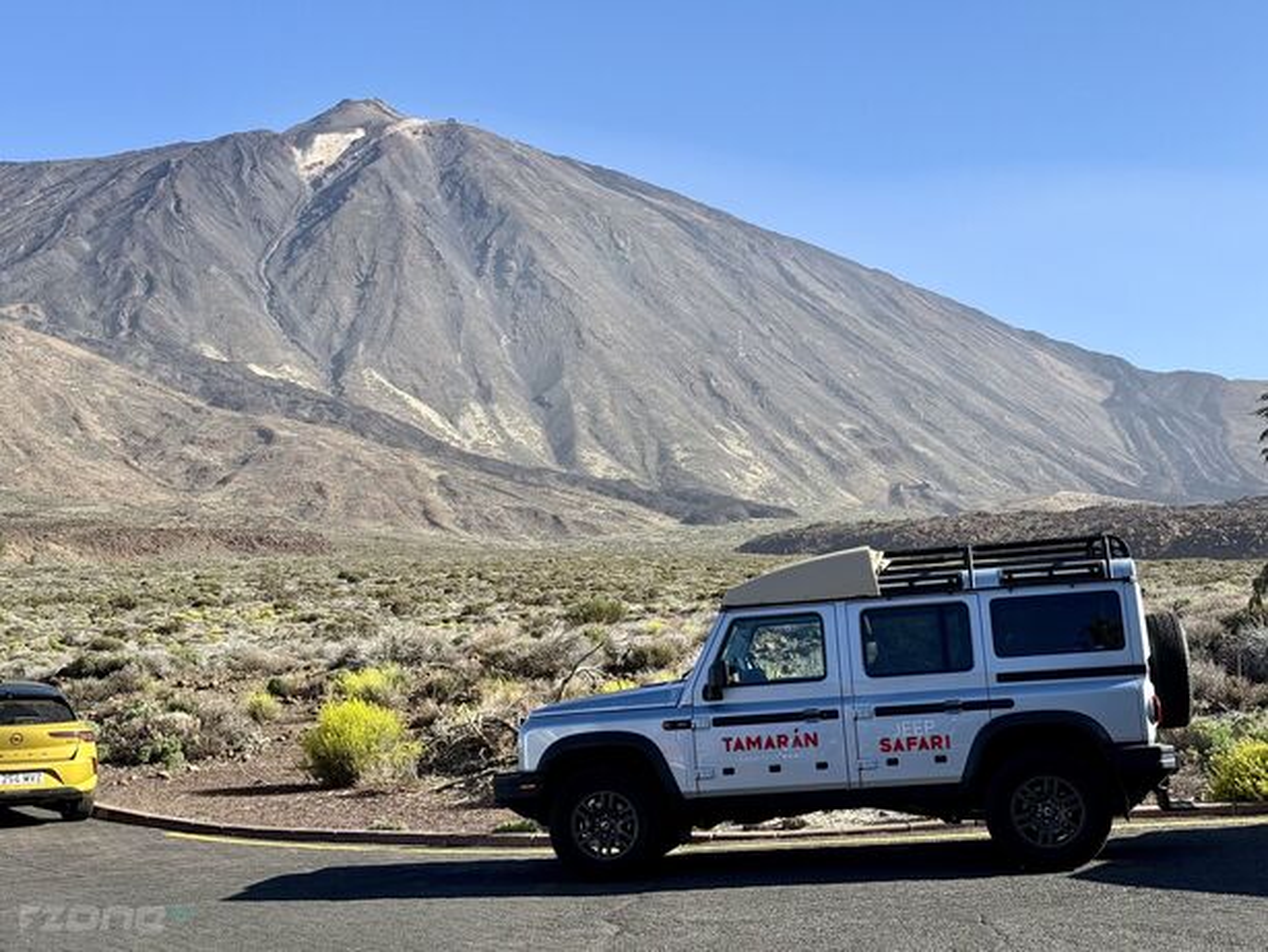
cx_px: 634
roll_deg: -1.2
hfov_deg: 39.6
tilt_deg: +0.1
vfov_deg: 30.3
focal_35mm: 48
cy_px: 476
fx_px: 1759
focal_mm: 6.76
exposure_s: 1/2762
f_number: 1.78
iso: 64
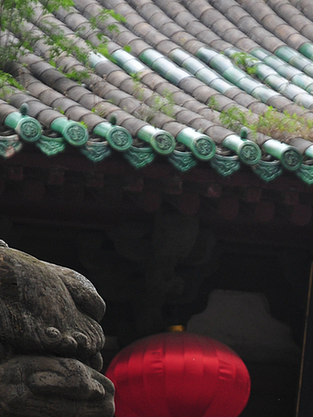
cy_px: 367
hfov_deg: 6.7
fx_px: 2681
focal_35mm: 222
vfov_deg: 8.9
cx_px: 251
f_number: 5.6
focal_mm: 55
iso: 200
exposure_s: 1/200
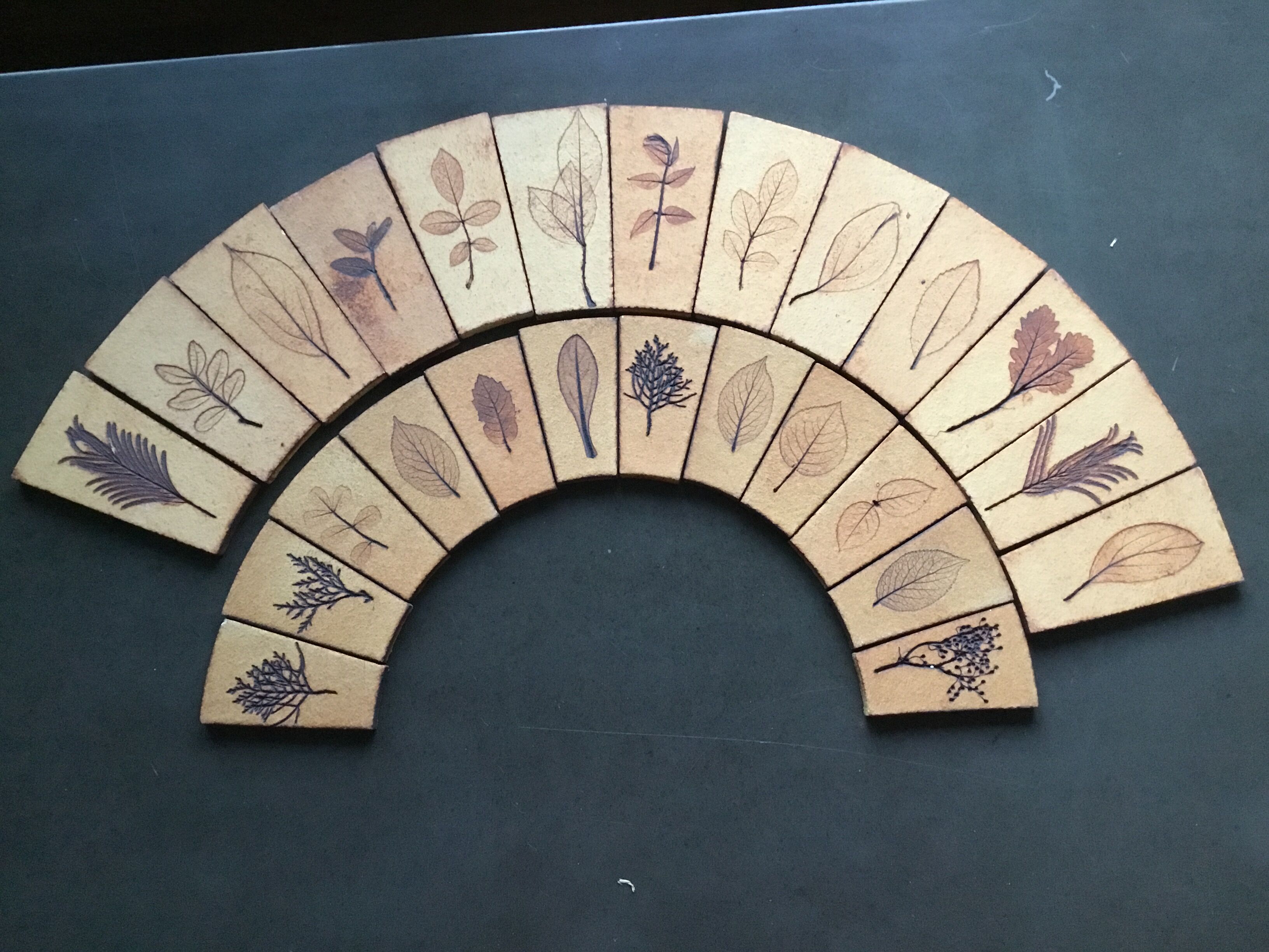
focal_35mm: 31
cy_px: 476
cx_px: 634
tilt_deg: -81.6
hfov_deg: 58.4
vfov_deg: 45.4
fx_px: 1136
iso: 250
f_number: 2.4
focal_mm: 3.3
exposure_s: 1/25
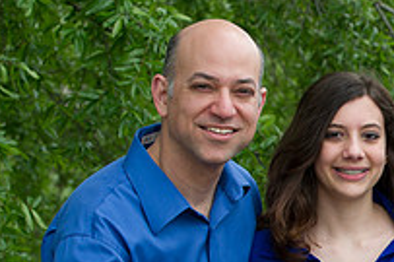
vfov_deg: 6.1
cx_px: 444
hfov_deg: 9.1
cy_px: 233
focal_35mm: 223
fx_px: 2439
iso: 320
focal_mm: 78
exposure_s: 1/125
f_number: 5.6
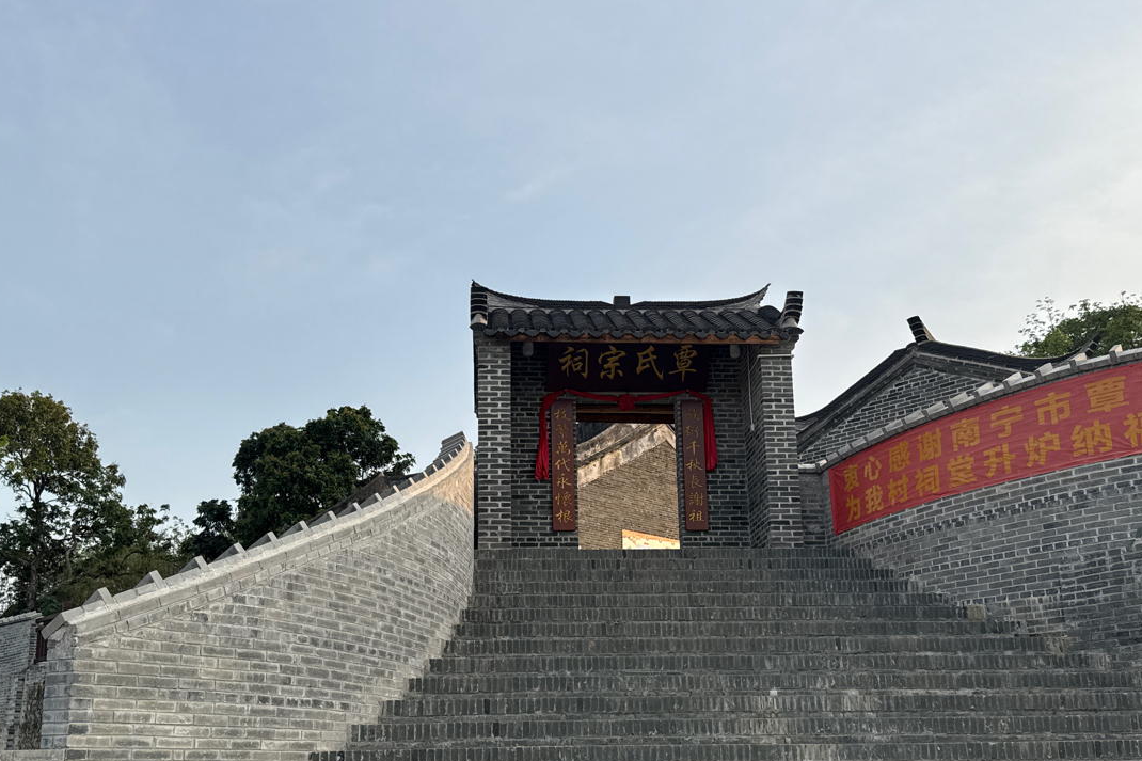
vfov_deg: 37.5
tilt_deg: +11.4
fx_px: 1110
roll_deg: +1.1
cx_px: 564
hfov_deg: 54.4
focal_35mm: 35
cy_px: 497
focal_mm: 6.76
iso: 80
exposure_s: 1/3425
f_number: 1.78
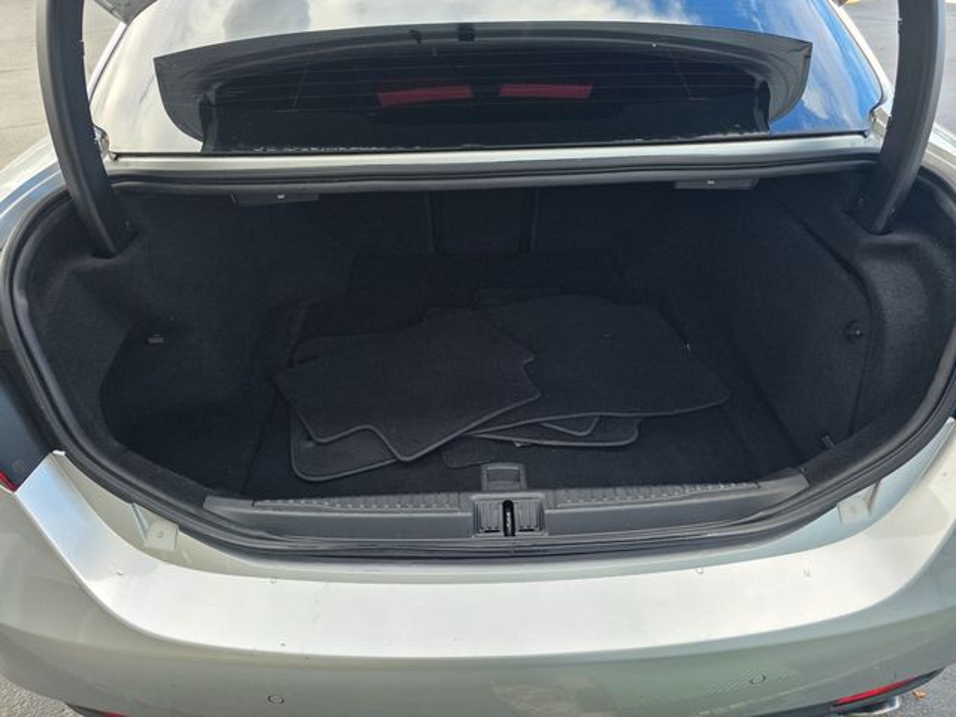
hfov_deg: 73.9
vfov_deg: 58.9
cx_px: 478
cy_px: 358
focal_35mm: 23
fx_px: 635
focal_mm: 6.3
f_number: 1.7
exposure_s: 1/180
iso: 50
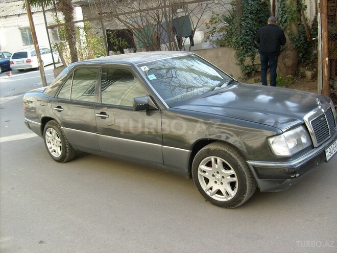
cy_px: 126
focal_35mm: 35
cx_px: 168
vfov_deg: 40.7
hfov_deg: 52.6
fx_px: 341
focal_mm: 5.8
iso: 80
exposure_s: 1/250
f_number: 2.8
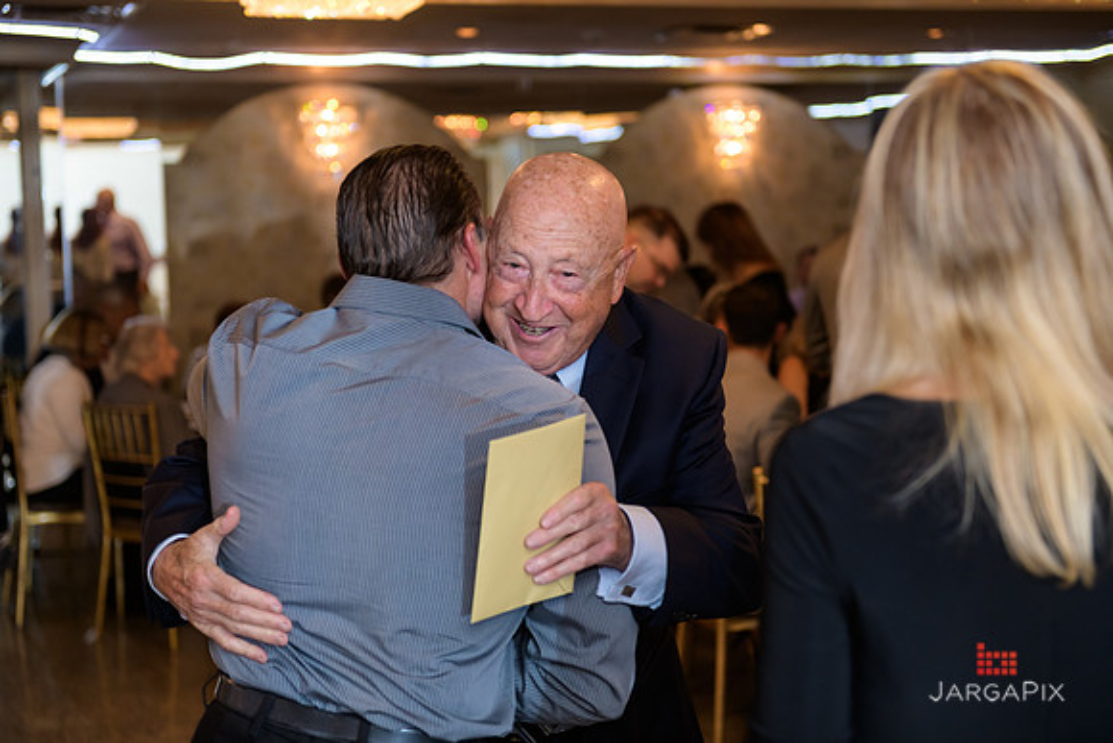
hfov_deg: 32.4
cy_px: 372
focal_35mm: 62
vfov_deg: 21.9
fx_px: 1917
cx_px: 556
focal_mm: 62
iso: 800
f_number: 3.2
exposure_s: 1/125
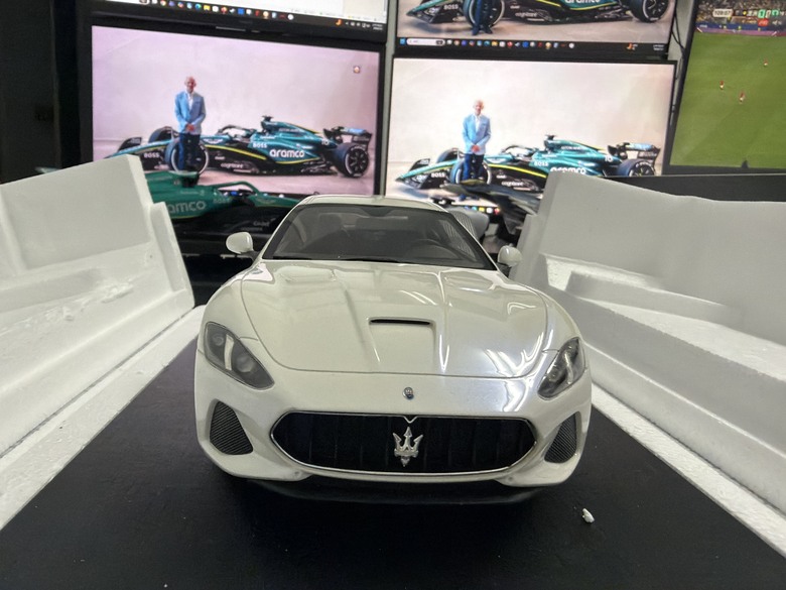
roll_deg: -2.1
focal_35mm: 24
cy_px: 295
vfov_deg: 56.8
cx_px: 393
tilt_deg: -9.0
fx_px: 545
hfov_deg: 71.6
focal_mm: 2.22
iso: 250
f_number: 2.2
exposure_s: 1/120
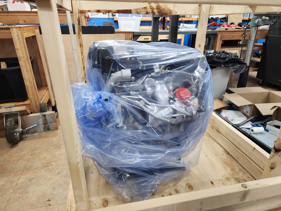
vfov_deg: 58.9
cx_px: 140
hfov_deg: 73.9
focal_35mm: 23
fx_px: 187
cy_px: 106
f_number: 1.8
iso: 320
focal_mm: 6.4
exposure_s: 1/120
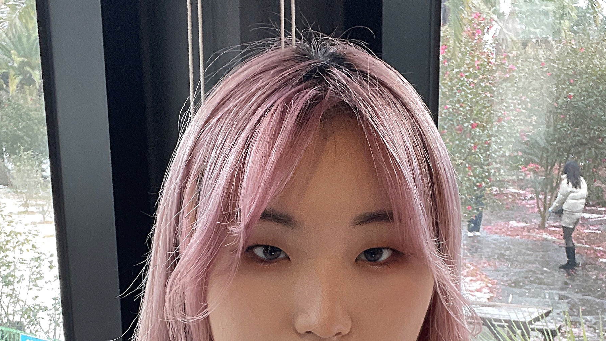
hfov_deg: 37.2
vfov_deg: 20.7
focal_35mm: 56
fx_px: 900
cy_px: 347
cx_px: 289
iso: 250
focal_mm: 2.71
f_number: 2.2
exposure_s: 1/60
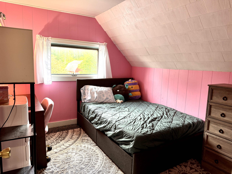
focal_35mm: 24
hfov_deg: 71.6
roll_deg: -1.2
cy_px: 87
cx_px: 116
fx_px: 161
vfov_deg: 56.8
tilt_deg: -8.2
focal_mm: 6.76
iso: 160
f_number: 1.78
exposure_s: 1/60
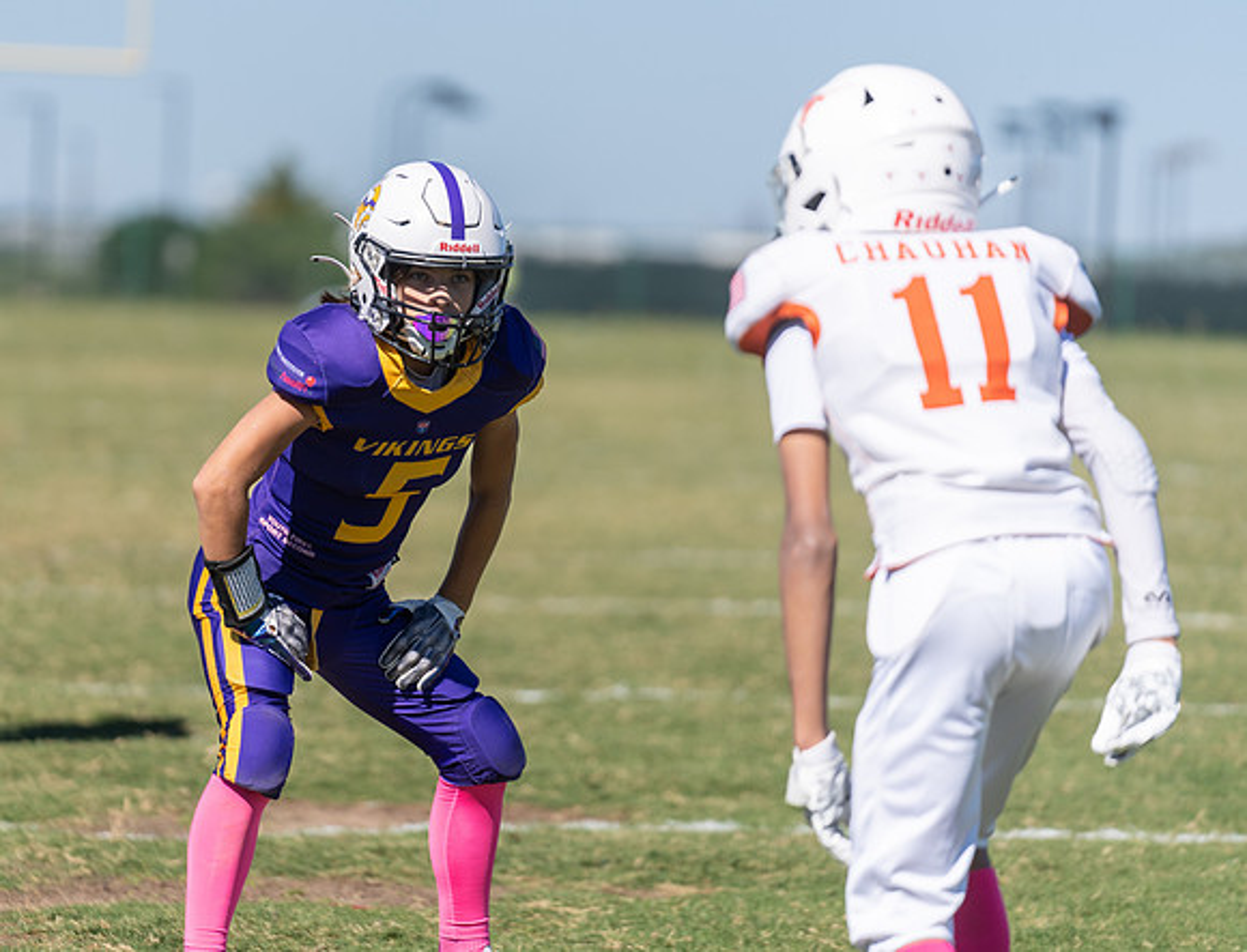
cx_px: 407
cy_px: 392
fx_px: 9330
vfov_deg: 5.8
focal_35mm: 257
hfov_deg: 7.6
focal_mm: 200
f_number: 2.8
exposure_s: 1/2500
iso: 100
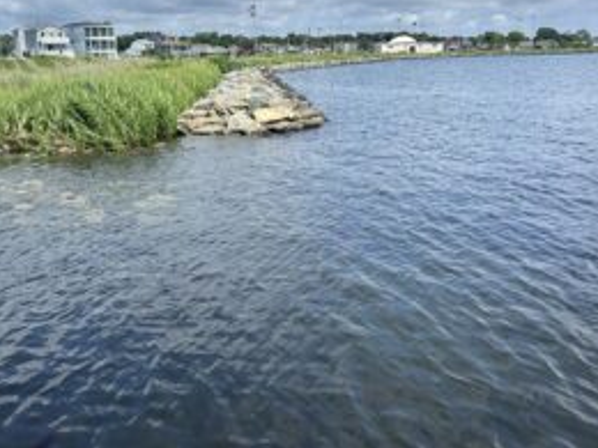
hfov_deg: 46.5
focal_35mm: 40
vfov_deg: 35.8
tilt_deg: -10.0
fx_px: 691
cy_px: 170
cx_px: 232
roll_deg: +1.1
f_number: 1.5
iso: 50
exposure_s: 1/2299
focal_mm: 5.7
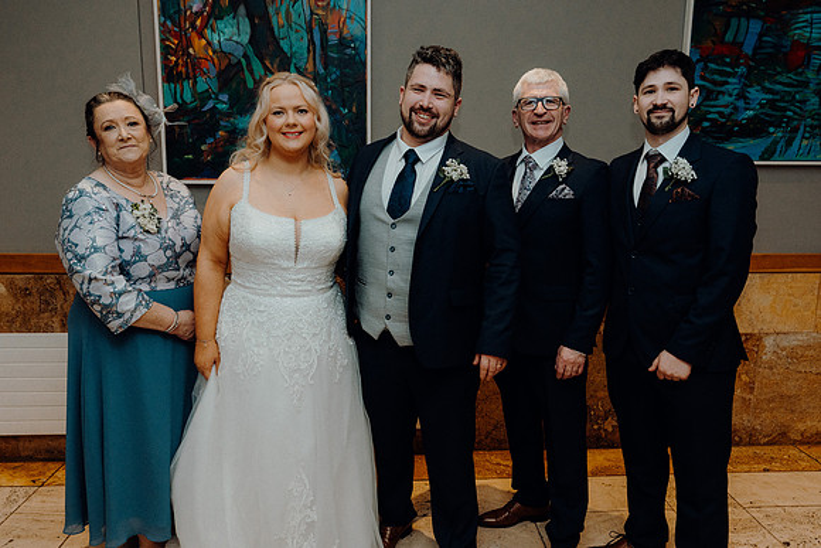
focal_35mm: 28
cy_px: 274
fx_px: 632
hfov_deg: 66.0
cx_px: 410
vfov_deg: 46.9
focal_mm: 27
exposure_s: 1/160
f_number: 5
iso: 2500
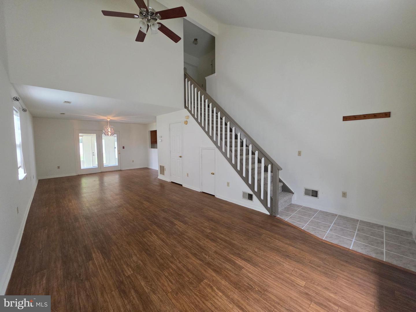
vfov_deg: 89.9
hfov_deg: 106.2
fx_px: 156
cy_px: 156
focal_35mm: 13
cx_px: 208
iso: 640
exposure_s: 1/240
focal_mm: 2.2
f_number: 1.9
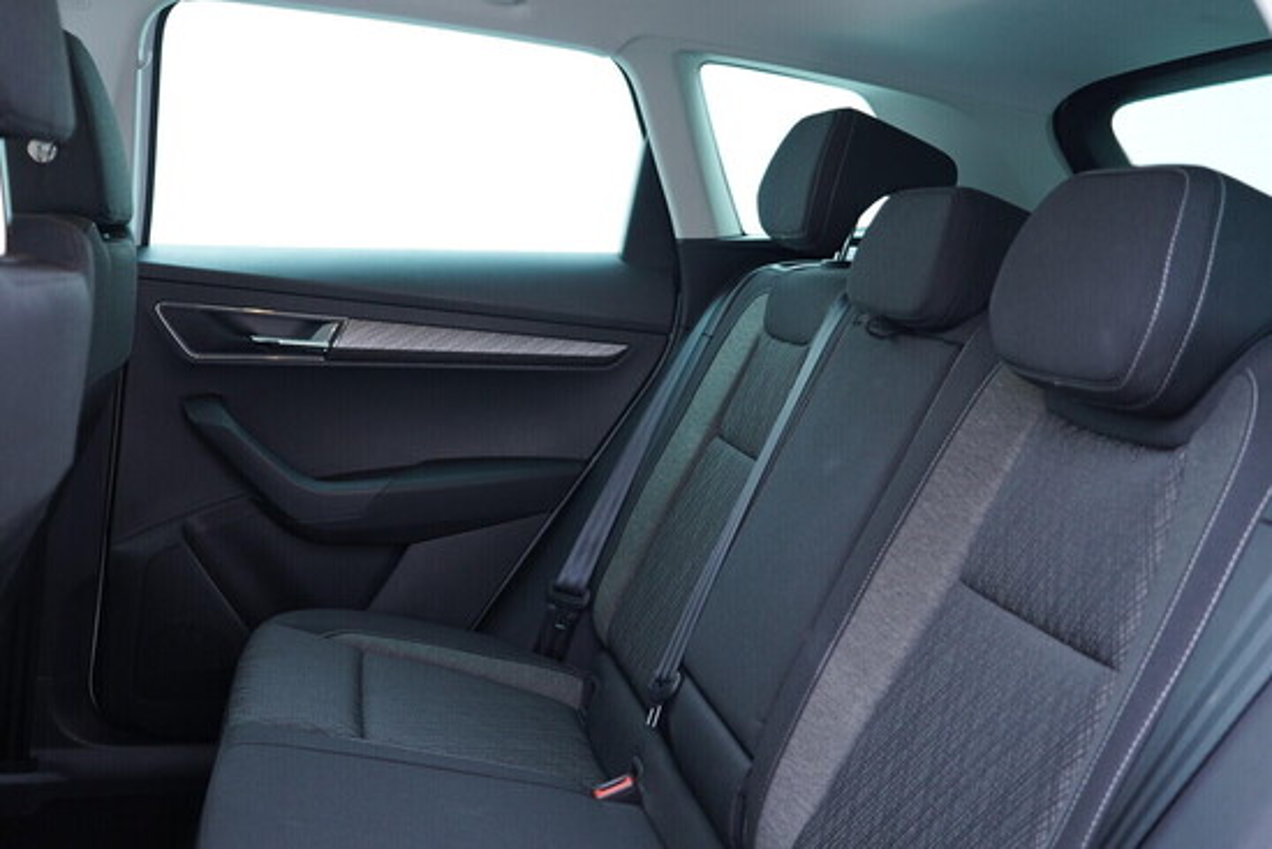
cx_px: 636
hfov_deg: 53.1
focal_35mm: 36
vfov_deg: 36.9
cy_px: 424
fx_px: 1272
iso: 500
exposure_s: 1/40
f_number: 2.8
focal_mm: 24
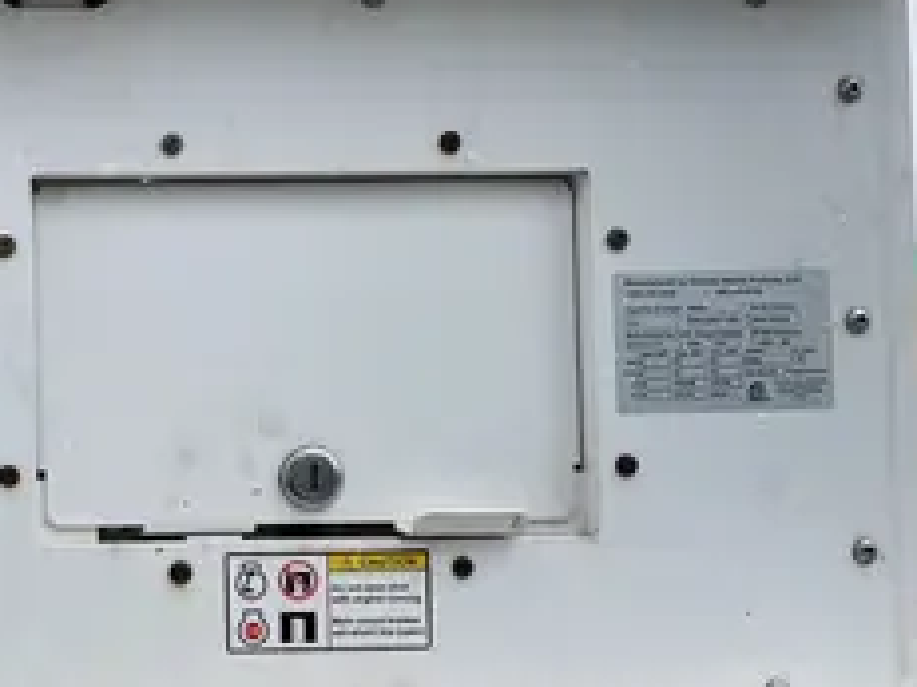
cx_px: -119
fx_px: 1642
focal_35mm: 62
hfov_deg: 28.1
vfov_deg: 23.6
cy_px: 347
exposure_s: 1/518
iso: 50
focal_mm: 4.2
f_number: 1.6
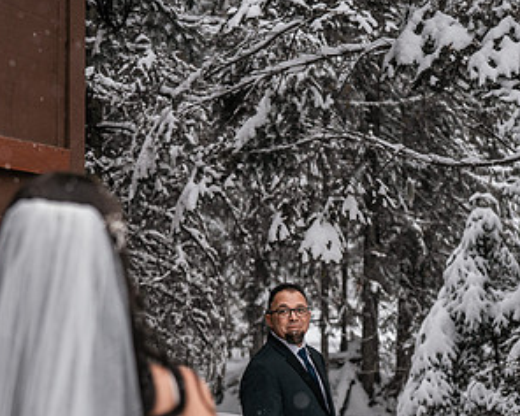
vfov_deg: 23.1
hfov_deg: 29.1
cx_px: 220
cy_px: 336
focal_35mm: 65
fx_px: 1001
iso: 200
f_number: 2
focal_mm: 35
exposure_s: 1/400
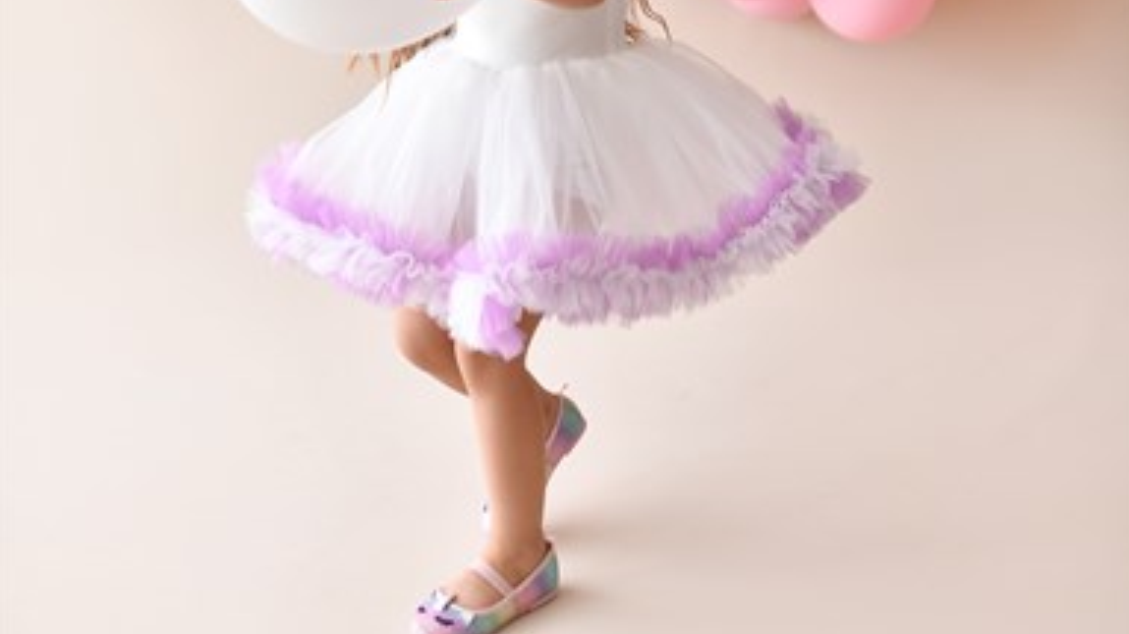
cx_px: 566
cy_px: -105
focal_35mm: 56
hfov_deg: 37.2
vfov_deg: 20.2
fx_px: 1676
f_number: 2.2
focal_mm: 35
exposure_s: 1/400
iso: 400
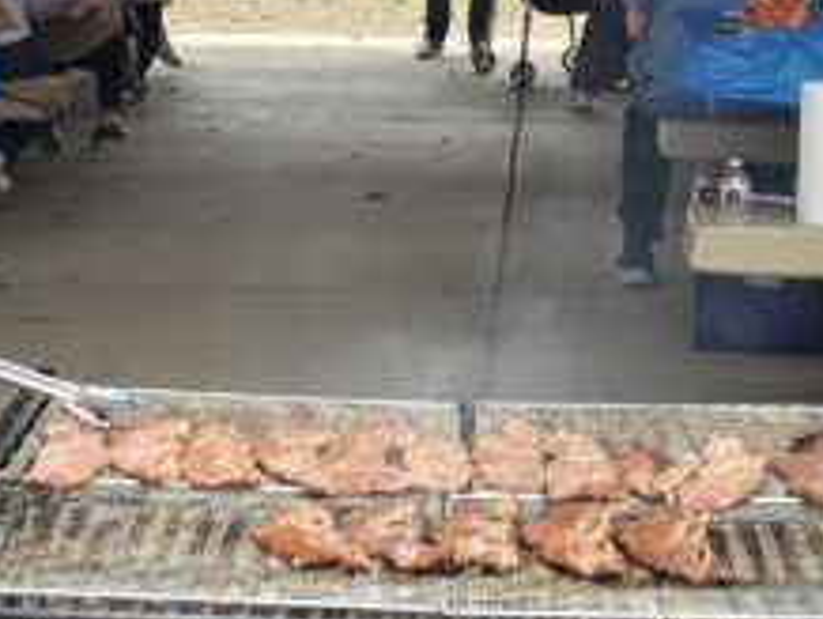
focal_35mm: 108
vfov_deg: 13.6
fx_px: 2571
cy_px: 72
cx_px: 351
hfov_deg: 18.2
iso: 12
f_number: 1.7
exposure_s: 1/180
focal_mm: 6.3
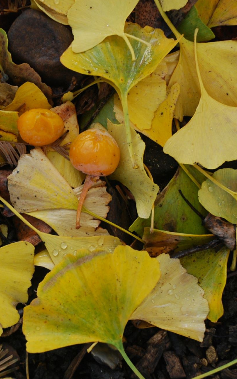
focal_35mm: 144
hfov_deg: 9.1
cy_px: 203
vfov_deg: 14.5
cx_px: 63
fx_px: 1488
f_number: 5.3
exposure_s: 1/125
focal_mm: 58
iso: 320
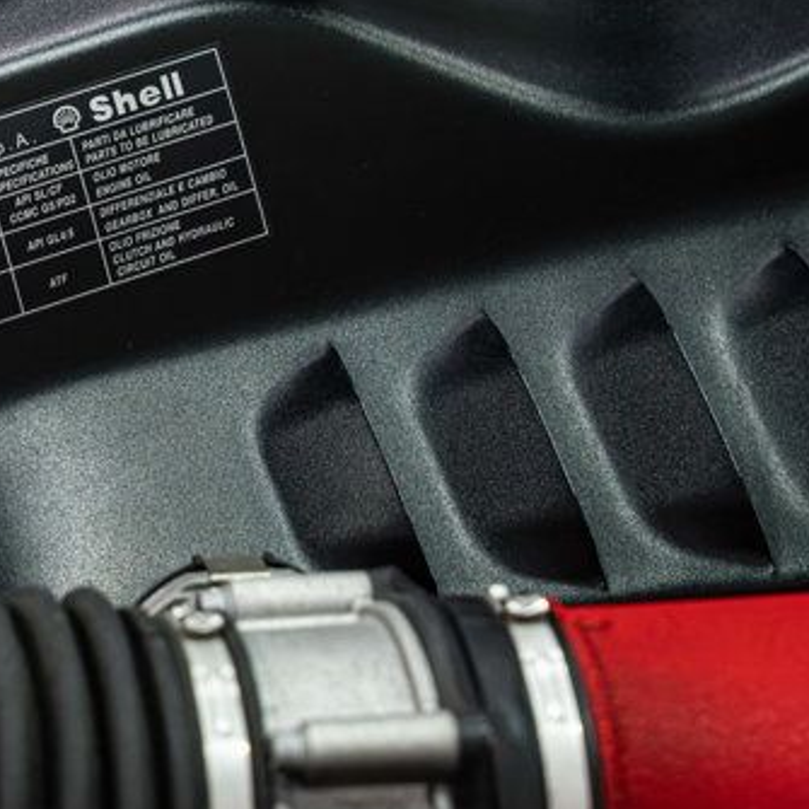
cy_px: 308
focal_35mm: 182
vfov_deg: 9.6
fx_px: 4812
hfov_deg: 9.5
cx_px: -155
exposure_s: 1/50
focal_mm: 70
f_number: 4
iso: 1600
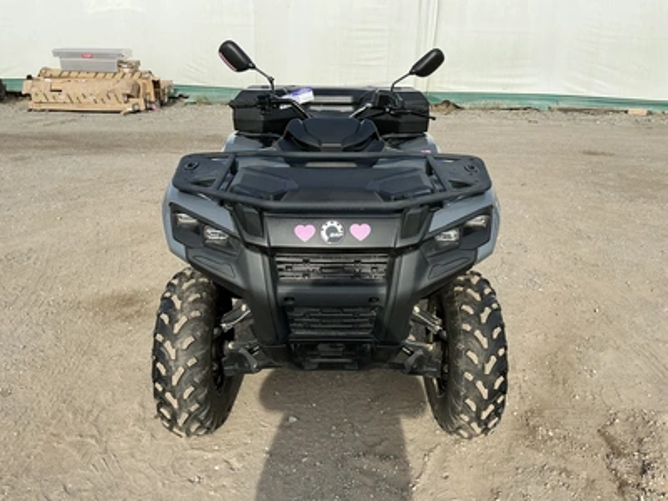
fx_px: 540
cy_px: 250
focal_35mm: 28
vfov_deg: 49.7
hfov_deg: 63.4
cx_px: 334
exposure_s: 1/1451
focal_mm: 3
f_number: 1.8
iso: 25
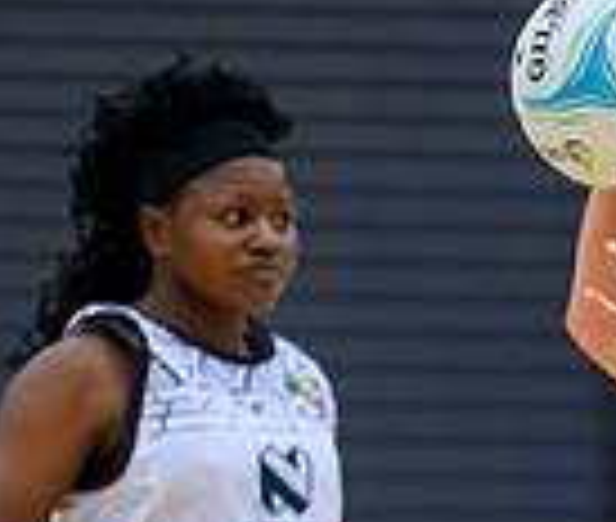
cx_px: 889
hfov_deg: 1.9
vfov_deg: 1.6
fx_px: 18337
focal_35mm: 983
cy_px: 725
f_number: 3.2
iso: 4000
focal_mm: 200
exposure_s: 1/1000
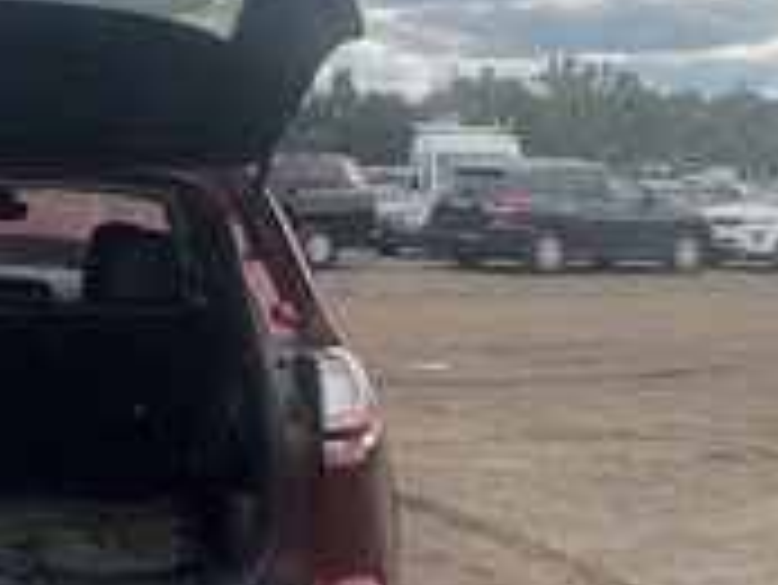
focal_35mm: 67
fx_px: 1507
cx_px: -9
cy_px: 288
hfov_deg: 27.2
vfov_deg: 22.0
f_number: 1.8
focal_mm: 3
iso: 25
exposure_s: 1/1412
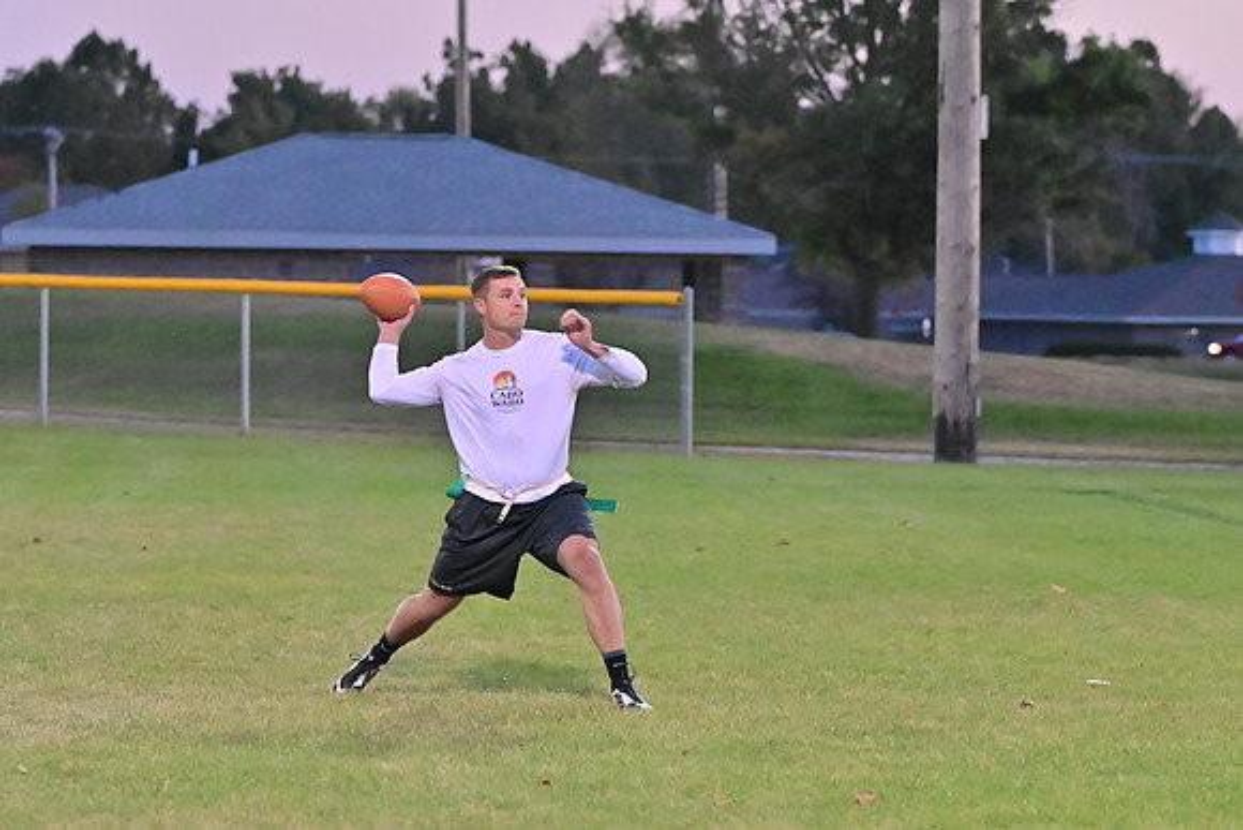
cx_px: 622
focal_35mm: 180
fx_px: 6216
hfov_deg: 11.4
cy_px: 415
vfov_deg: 7.6
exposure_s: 1/400
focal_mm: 120
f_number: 4
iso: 6400
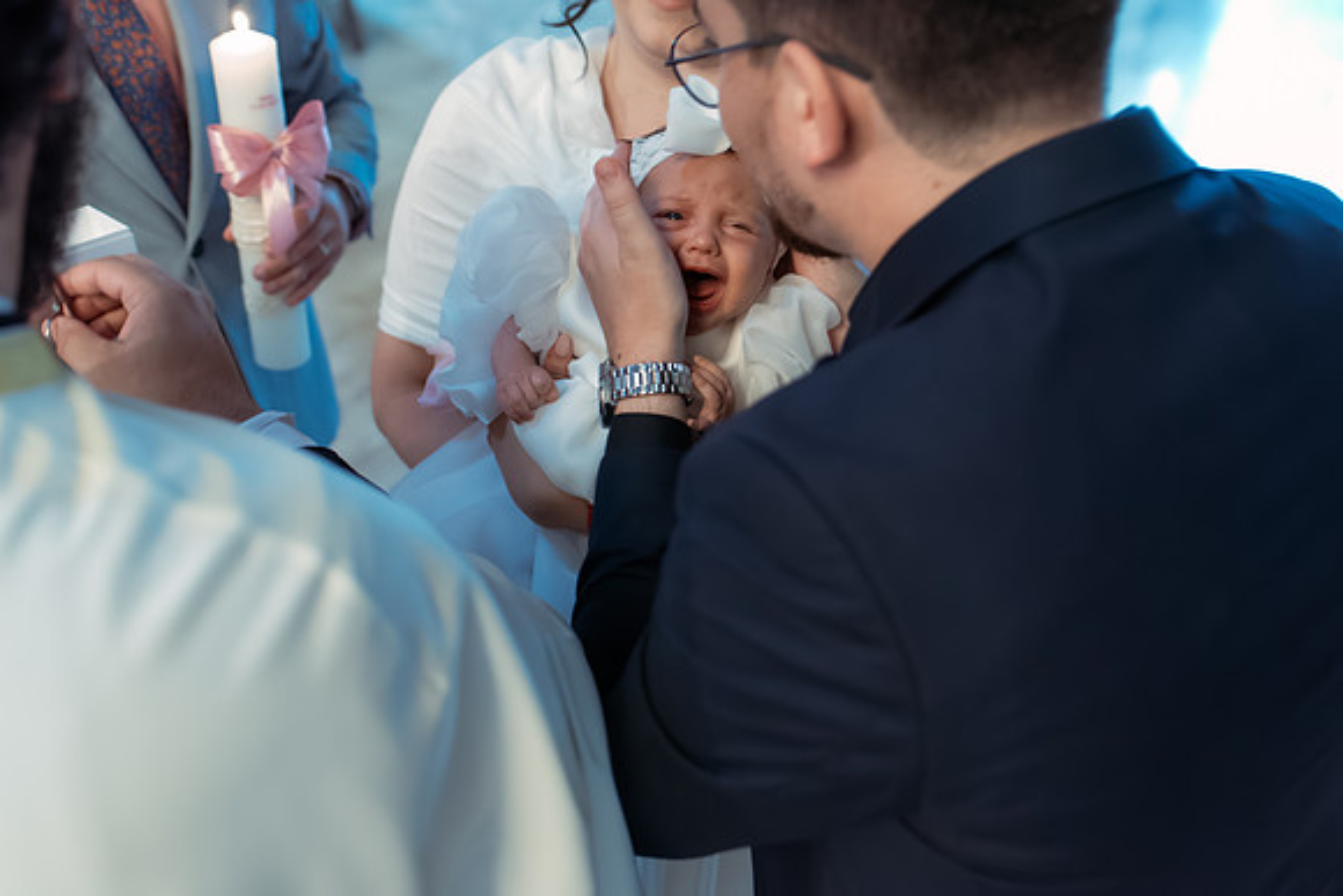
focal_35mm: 35
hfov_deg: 54.4
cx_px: 672
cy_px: 448
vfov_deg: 37.9
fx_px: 1306
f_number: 2.8
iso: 12800
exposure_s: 1/250
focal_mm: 35
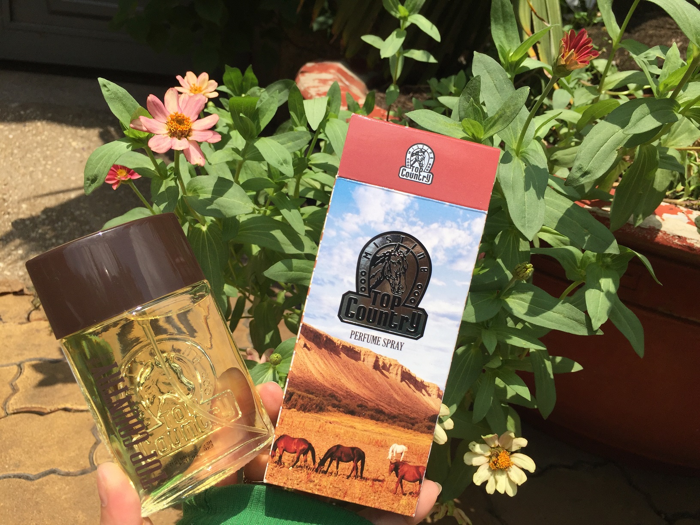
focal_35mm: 29
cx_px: 350
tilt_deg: -19.9
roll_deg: -10.3
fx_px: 586
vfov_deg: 48.2
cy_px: 262
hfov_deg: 61.7
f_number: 2.2
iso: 32
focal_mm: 4.15
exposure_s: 1/2825
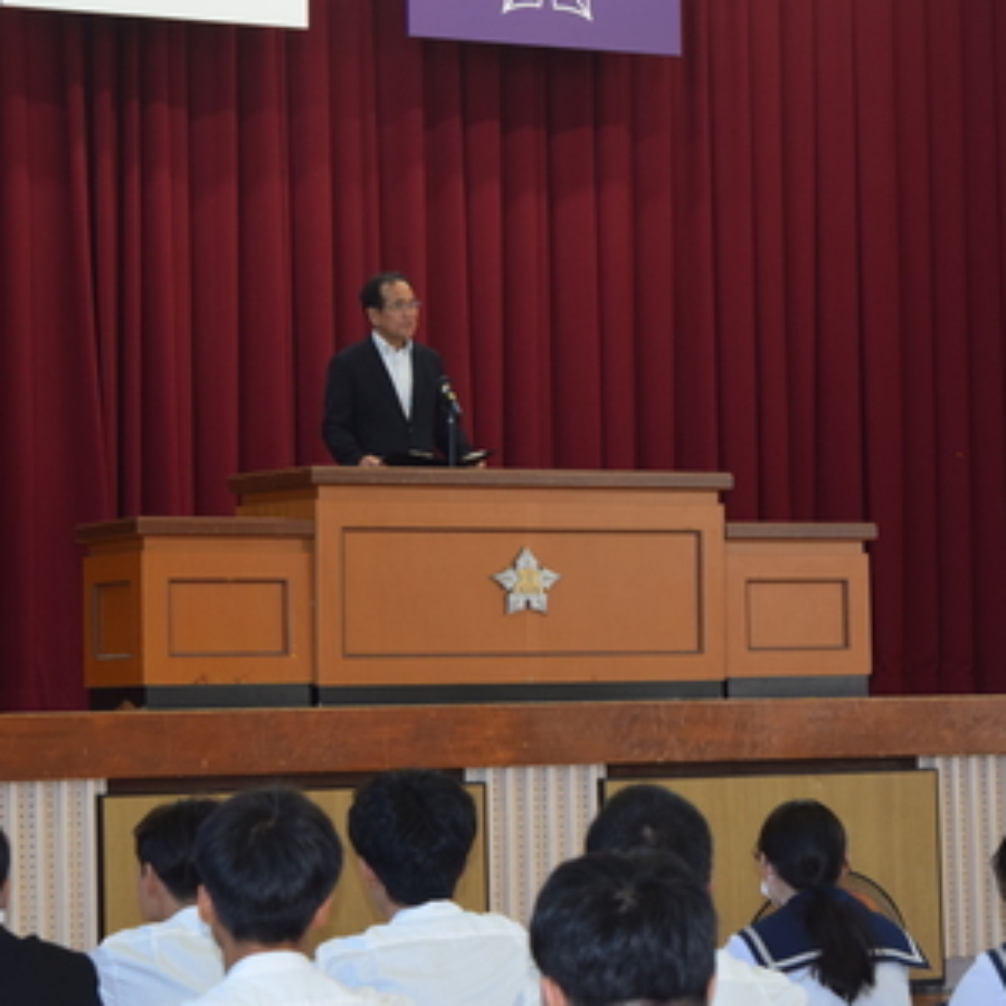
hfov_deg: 16.4
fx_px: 3485
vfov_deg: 16.4
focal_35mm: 106
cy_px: 520
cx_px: 453
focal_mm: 52
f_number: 5.6
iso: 800
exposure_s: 1/80
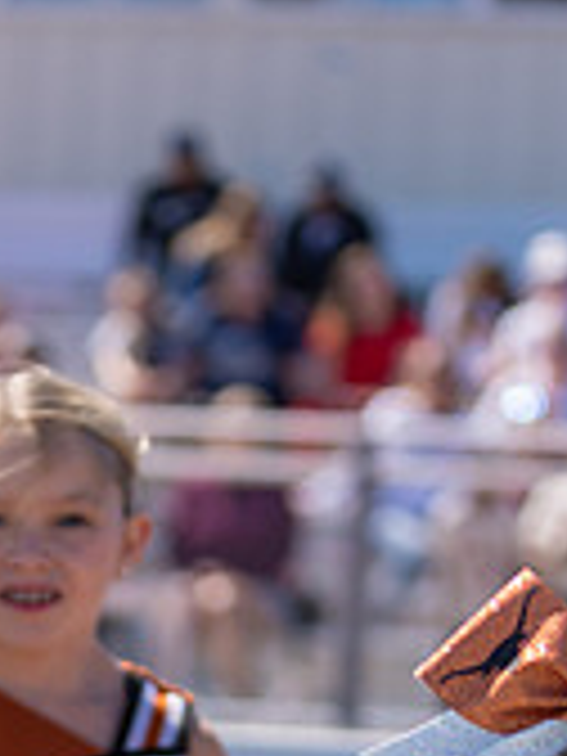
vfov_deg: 8.4
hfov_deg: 6.4
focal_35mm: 233
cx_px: -14
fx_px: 5089
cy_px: 857
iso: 100
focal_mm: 70
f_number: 2.8
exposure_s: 1/1250
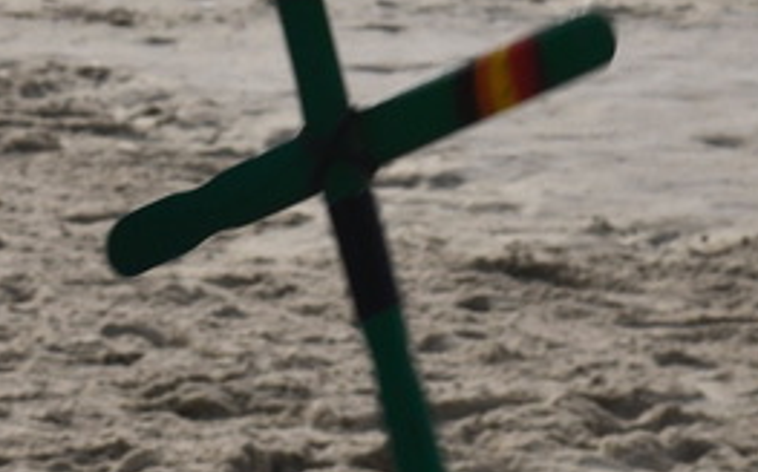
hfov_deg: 6.7
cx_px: -81
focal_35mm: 312
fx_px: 6441
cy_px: -426
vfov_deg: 4.2
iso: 400
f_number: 14
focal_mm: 62
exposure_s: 1/800
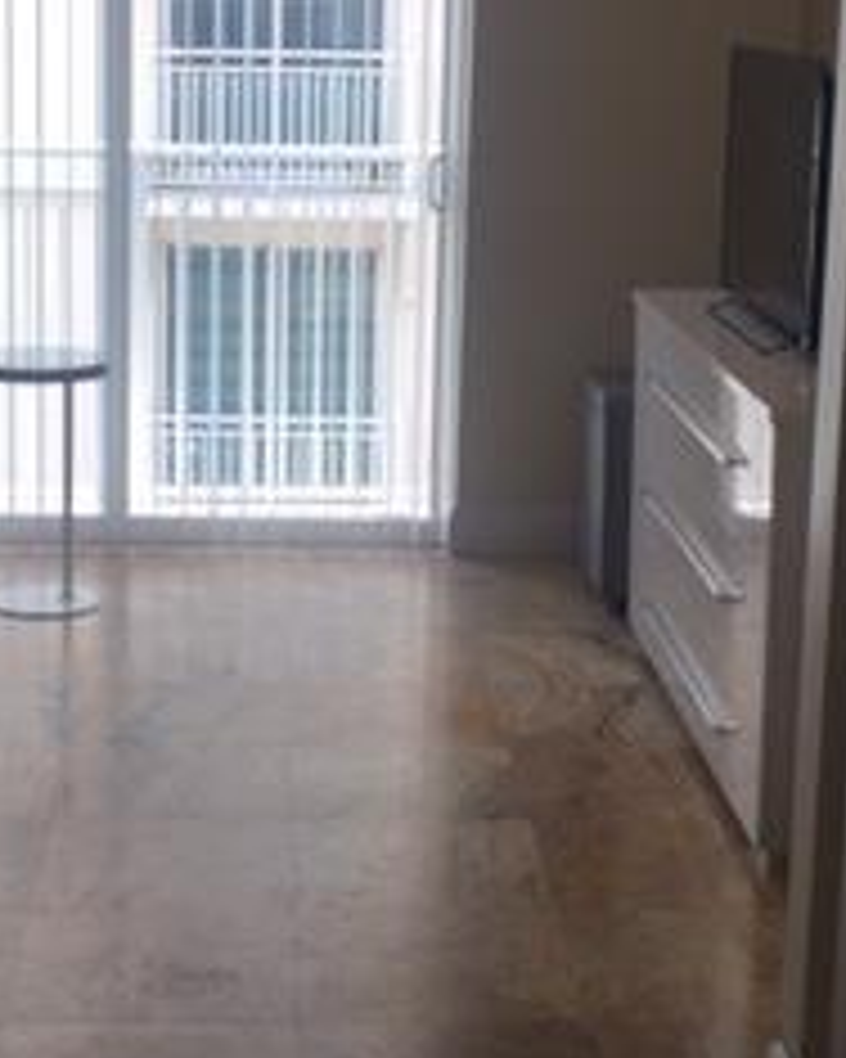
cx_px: 387
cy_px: 459
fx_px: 2410
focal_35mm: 77
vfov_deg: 24.7
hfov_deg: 19.9
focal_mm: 4.15
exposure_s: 1/220
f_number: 2.2
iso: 32
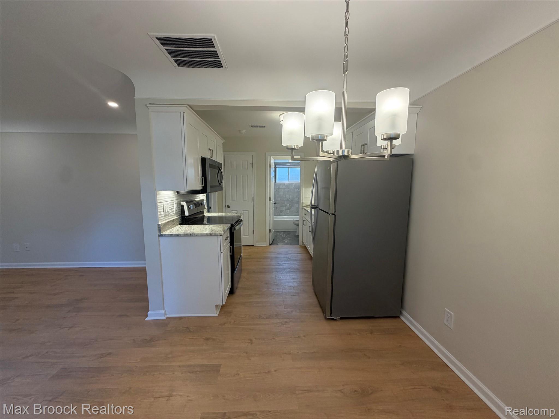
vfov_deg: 85.7
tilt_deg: -6.3
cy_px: 210
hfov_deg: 102.1
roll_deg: +0.7
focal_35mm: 14
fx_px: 226
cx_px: 280
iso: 125
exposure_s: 1/120
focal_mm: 2.22
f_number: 2.2
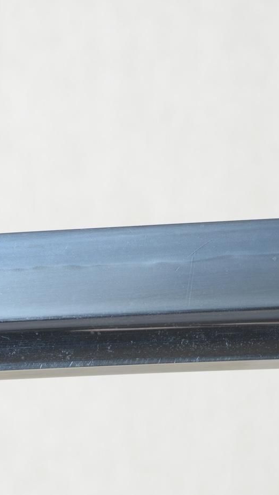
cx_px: 189
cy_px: 247
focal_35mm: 249
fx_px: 3272
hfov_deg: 4.9
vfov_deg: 8.7
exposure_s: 1/1.6
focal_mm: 105
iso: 400
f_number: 11
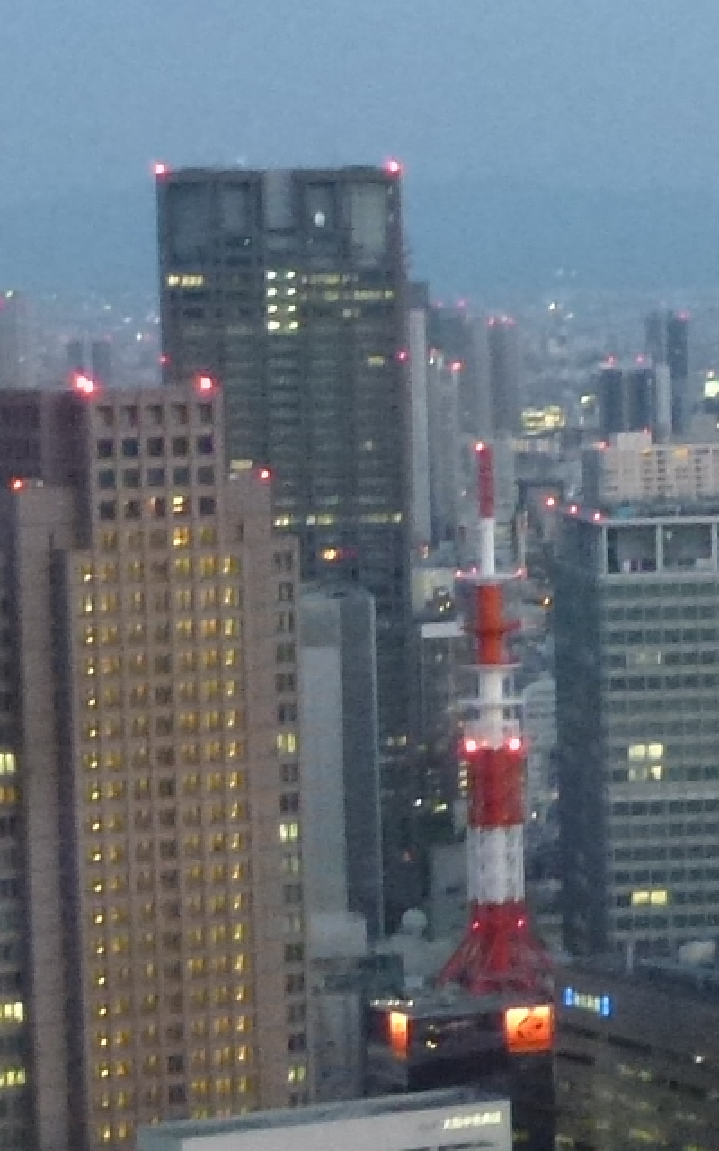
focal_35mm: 161
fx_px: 5048
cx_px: 1116
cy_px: 843
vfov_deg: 13.0
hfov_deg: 8.0
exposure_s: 1/10
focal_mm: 6.8
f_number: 3.8
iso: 400
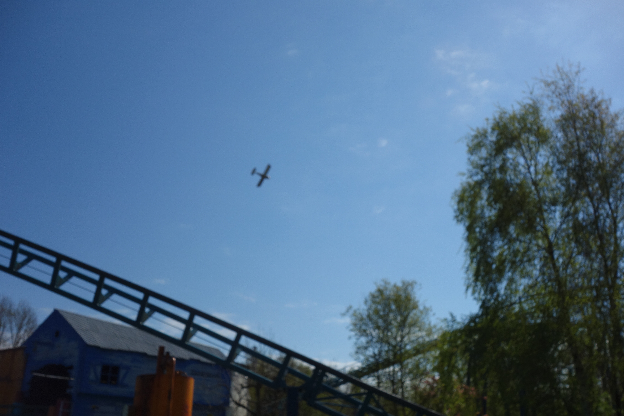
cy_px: 208
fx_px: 676
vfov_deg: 34.2
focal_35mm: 39
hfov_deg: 49.6
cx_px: 312
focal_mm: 14.4
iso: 125
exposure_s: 1/800
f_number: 8
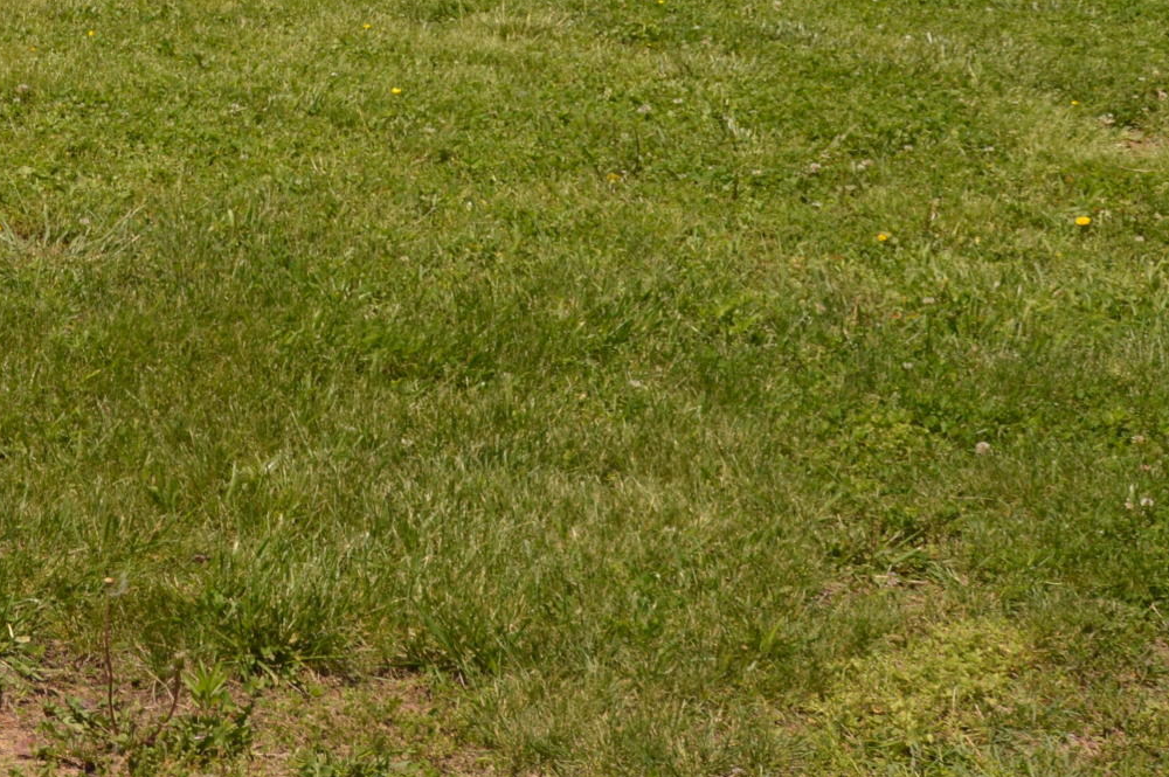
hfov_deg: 18.5
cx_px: 60
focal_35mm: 108
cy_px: -211
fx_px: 3504
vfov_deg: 12.3
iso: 100
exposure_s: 1/200
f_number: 7.1
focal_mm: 24
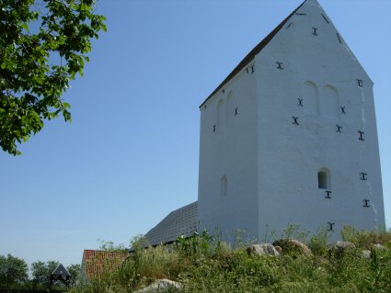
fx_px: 407
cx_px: 196
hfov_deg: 51.3
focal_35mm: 36
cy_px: 146
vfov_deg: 39.7
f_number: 6.8
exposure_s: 1/352
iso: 50
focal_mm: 7.5
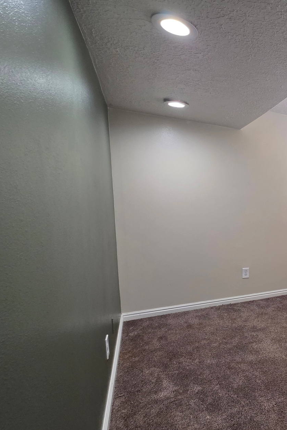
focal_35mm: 22
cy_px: 238
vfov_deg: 78.3
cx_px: 326
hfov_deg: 42.7
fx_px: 263
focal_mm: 2.2
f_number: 1.9
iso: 200
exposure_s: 1/120
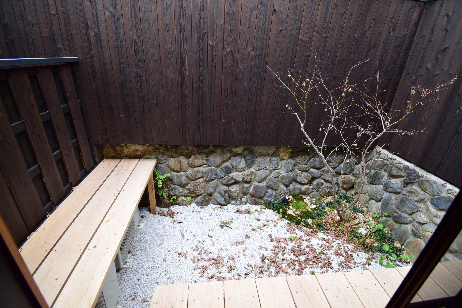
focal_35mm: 15
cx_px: 231
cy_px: 154
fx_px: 193
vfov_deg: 77.4
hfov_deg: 100.4
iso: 1000
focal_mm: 10
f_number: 5.6
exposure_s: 1/60
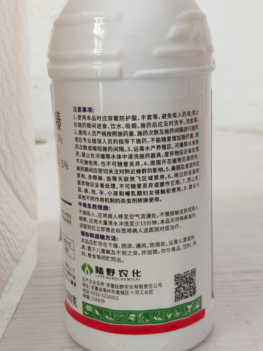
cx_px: 132
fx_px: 517
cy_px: 176
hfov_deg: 28.6
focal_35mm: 51
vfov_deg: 37.5
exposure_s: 1/100
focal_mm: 4.84
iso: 870
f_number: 1.88
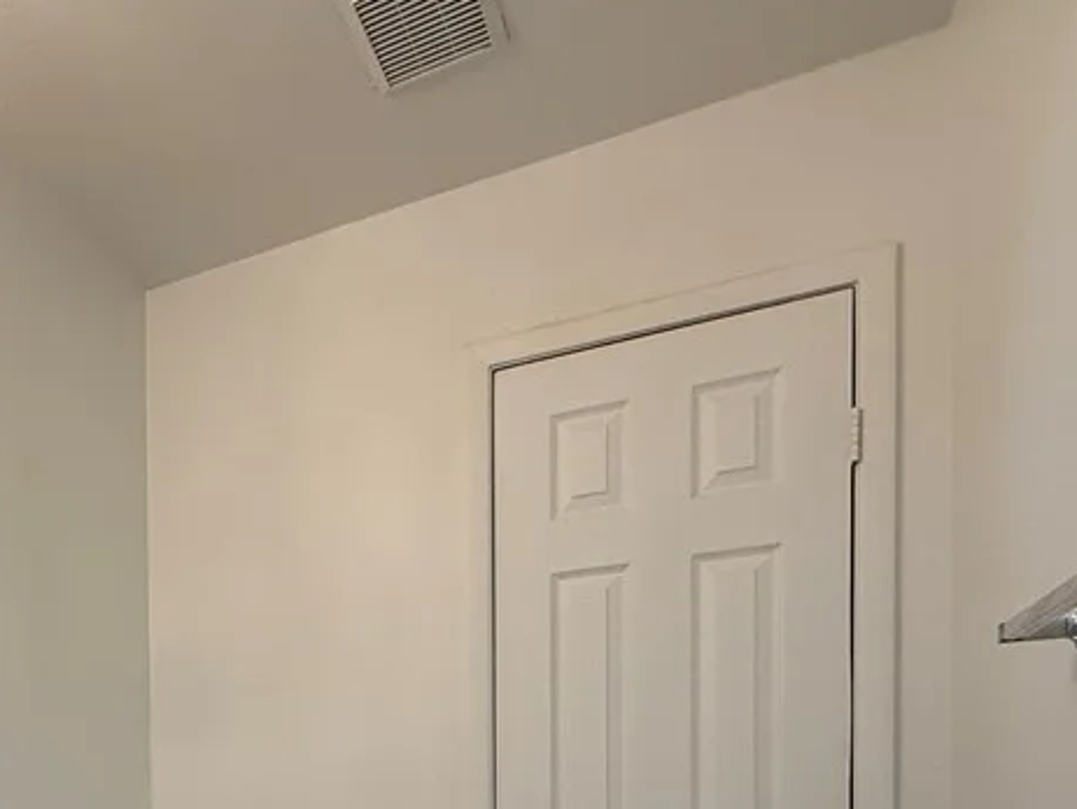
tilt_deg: -0.4
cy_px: 865
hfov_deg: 53.9
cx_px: 198
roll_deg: +0.7
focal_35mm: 31
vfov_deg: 38.5
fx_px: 965
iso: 200
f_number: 2.2
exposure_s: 1/60
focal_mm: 2.22
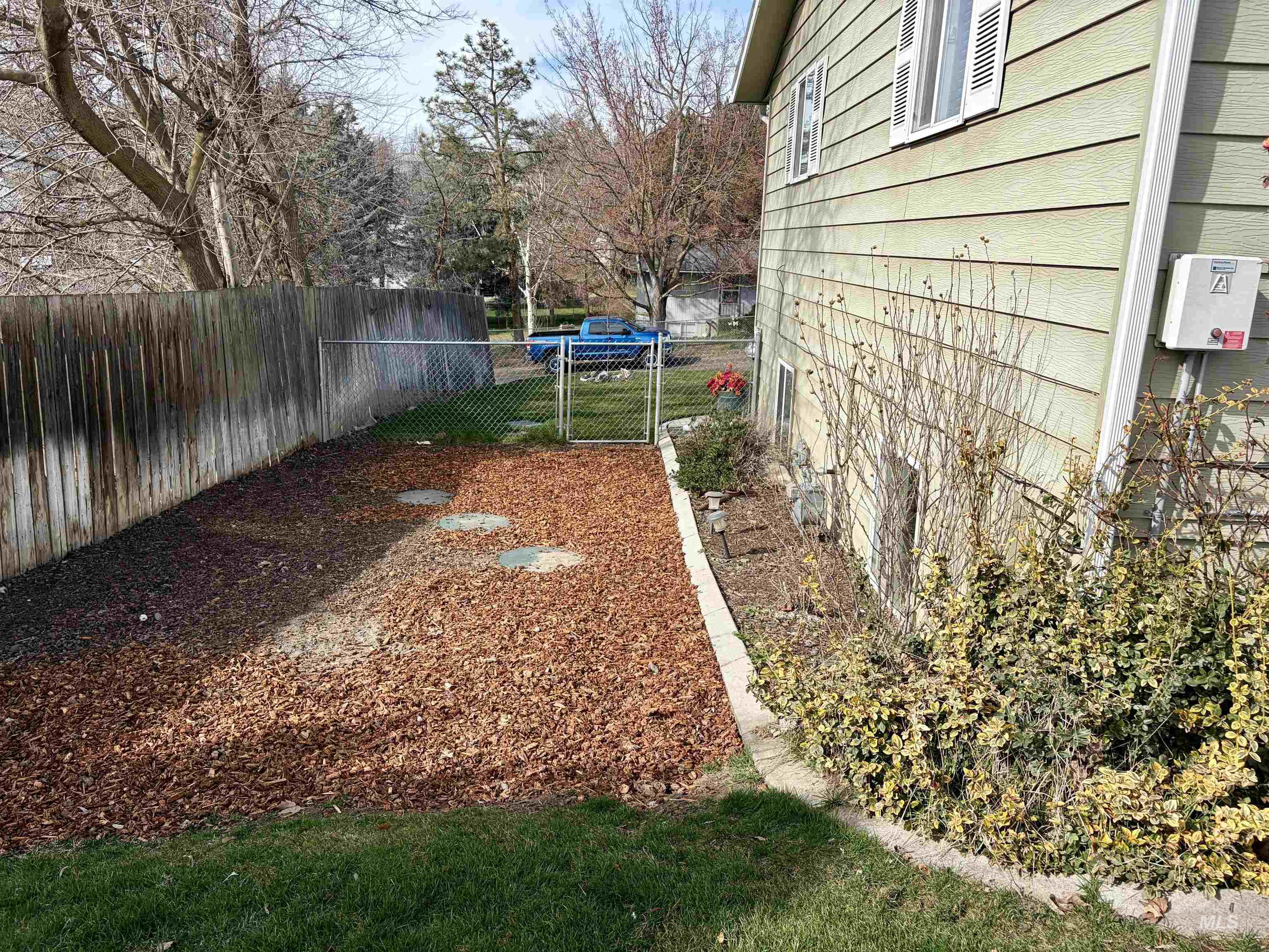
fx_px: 953
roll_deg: -2.0
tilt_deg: -13.5
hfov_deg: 67.3
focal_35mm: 26
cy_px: 476
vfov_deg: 53.1
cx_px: 634
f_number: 1.6
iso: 50
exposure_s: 1/1706
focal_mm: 5.96
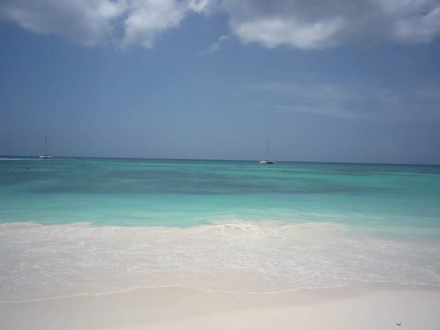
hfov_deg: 56.8
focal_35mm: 32
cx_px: 220
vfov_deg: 44.2
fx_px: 407
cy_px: 165
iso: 100
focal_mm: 5.2
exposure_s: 1/1000
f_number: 6.3
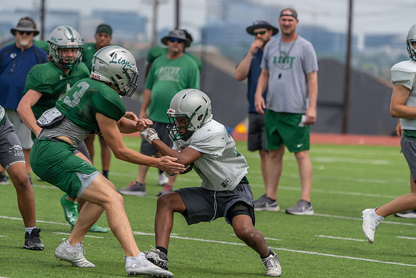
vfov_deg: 4.8
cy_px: 139
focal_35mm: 285
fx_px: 3294
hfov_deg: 7.2
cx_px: 208
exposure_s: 1/1250
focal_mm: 285
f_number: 5.6
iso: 320
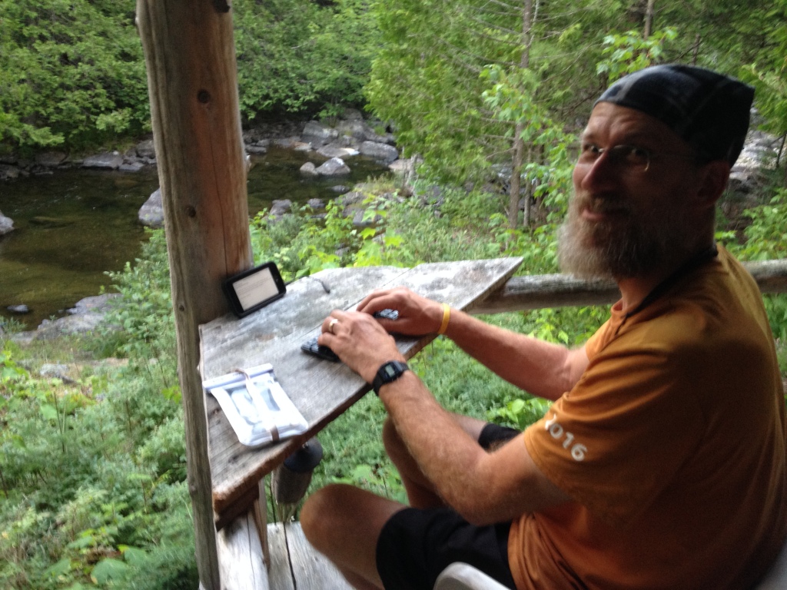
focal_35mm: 35
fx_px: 796
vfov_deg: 40.7
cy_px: 295
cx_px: 394
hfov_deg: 52.6
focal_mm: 4.28
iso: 100
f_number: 2.4
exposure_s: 1/20
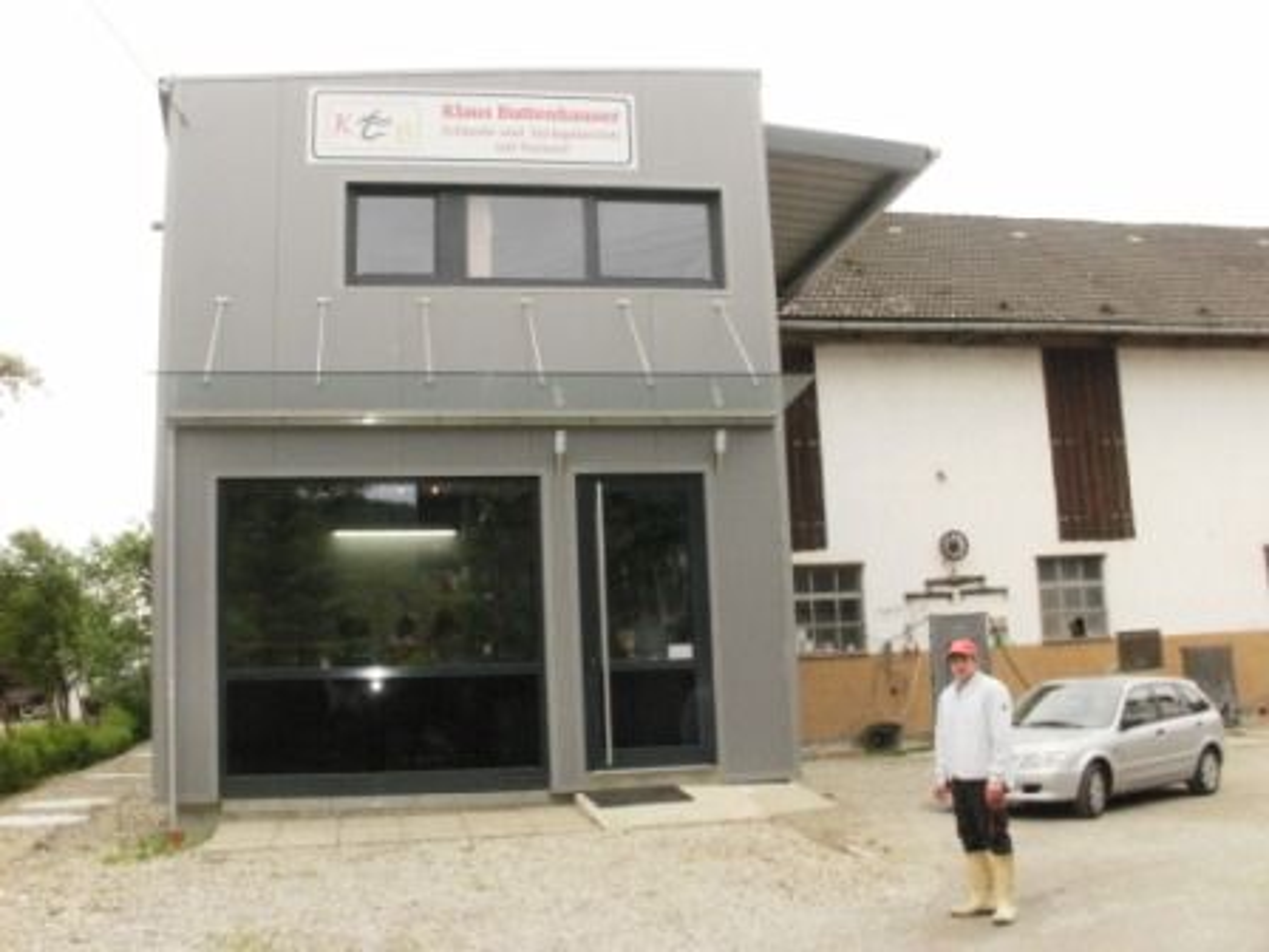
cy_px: 476
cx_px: 634
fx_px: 1320
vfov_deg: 39.7
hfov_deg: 51.4
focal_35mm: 36
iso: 400
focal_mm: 6.3
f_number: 5.6
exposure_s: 1/400
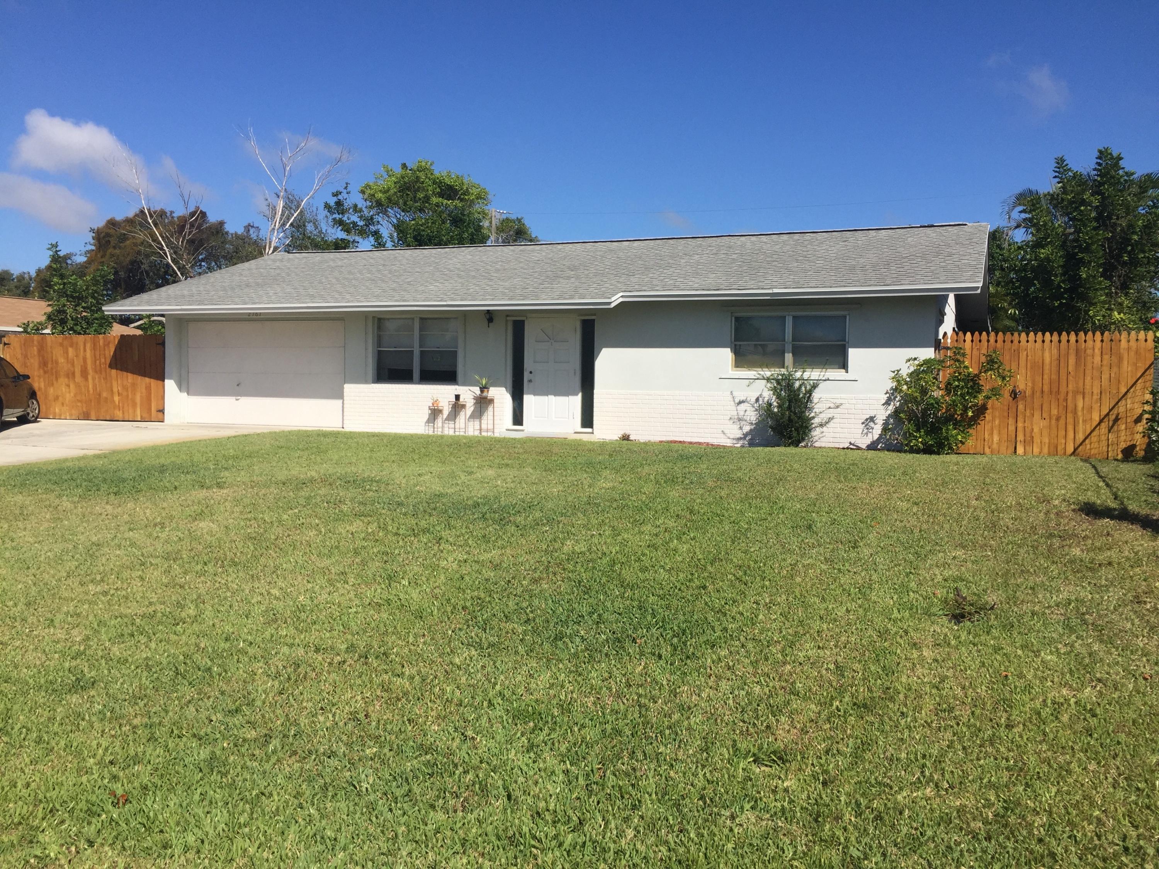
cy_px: 434
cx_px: 580
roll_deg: -2.2
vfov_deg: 48.2
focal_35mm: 29
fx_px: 971
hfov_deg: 61.7
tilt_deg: -1.9
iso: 32
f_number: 2.2
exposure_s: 1/3049
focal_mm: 4.15
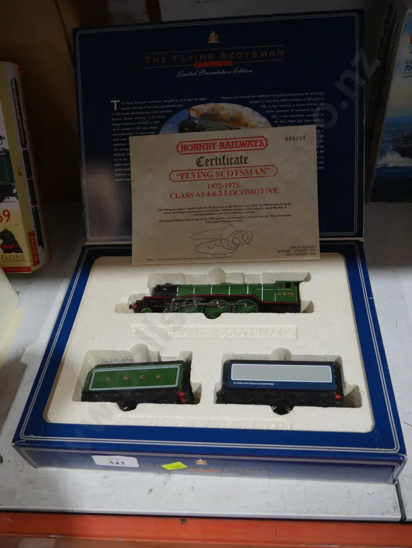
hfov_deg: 49.8
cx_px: 206
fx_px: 444
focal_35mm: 28
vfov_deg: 63.4
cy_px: 274
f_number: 3.5
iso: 320
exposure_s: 1/60
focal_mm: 14
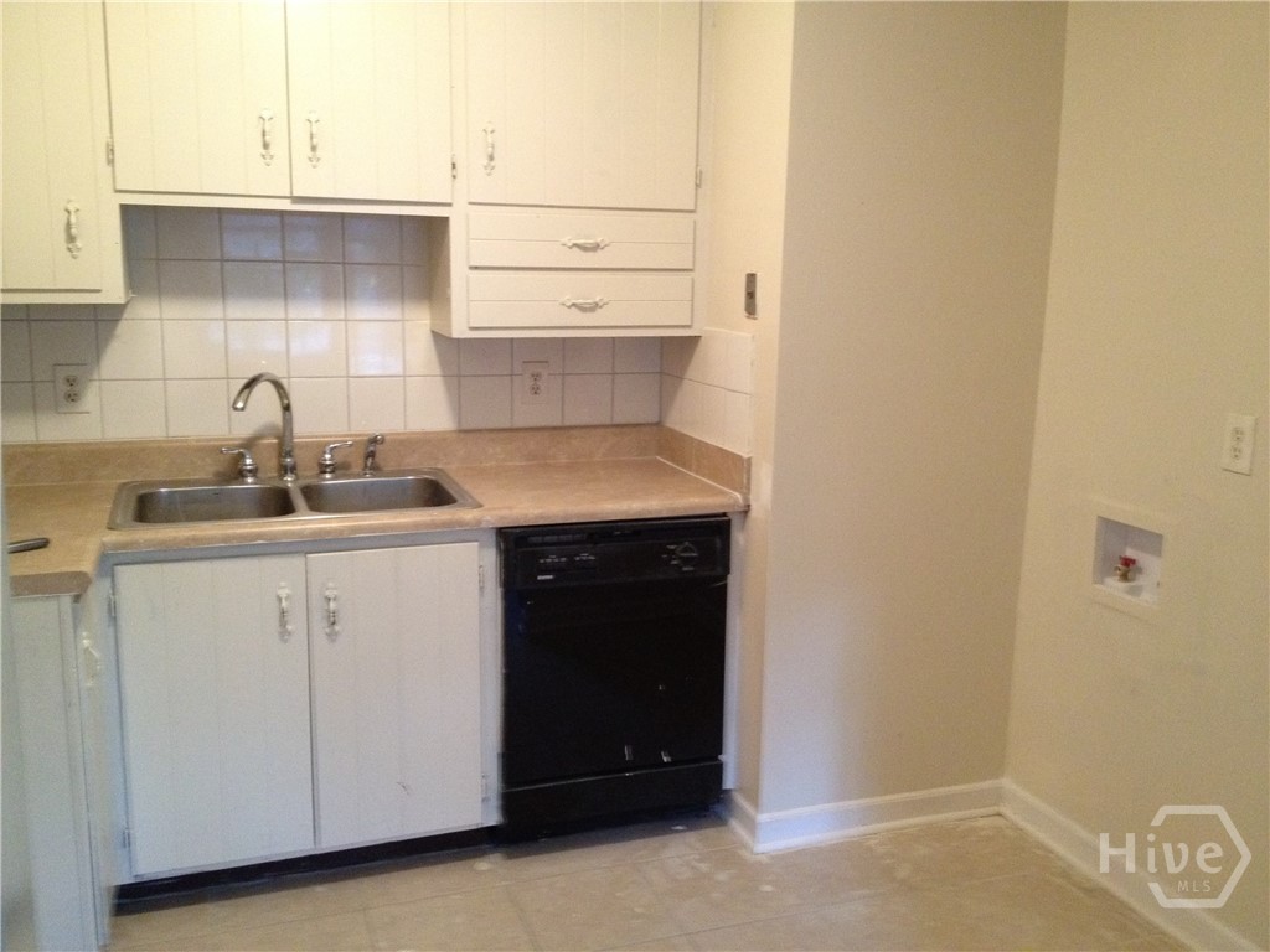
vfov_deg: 40.7
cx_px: 635
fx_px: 1284
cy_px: 476
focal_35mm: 35
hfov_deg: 52.6
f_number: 2.4
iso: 400
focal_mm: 4.28
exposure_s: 1/20
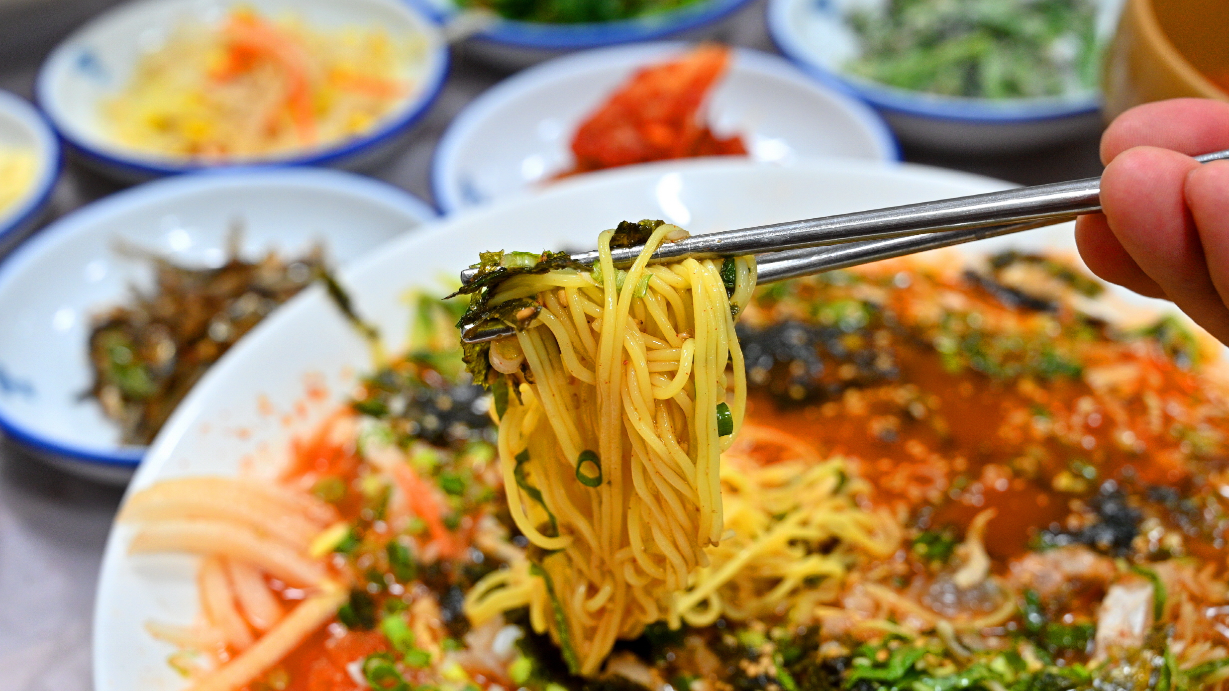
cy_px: 324
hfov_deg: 39.2
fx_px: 1727
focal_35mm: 53
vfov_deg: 22.6
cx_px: 615
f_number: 7.1
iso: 1000
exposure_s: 1/100
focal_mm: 50
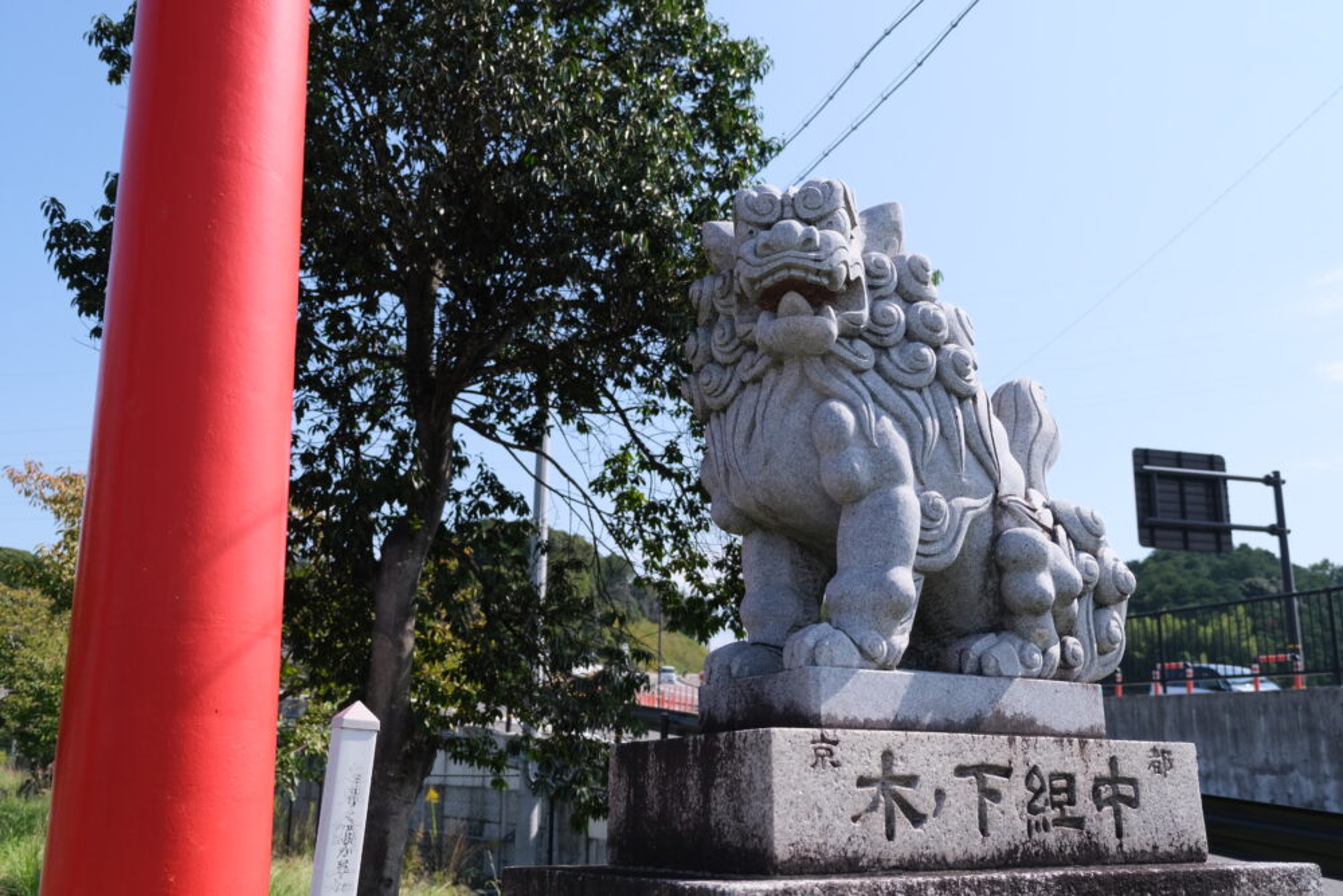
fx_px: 1194
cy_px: 448
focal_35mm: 32
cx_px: 672
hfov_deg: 58.7
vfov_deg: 41.1
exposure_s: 1/4000
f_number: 3.2
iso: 400
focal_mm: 21.4
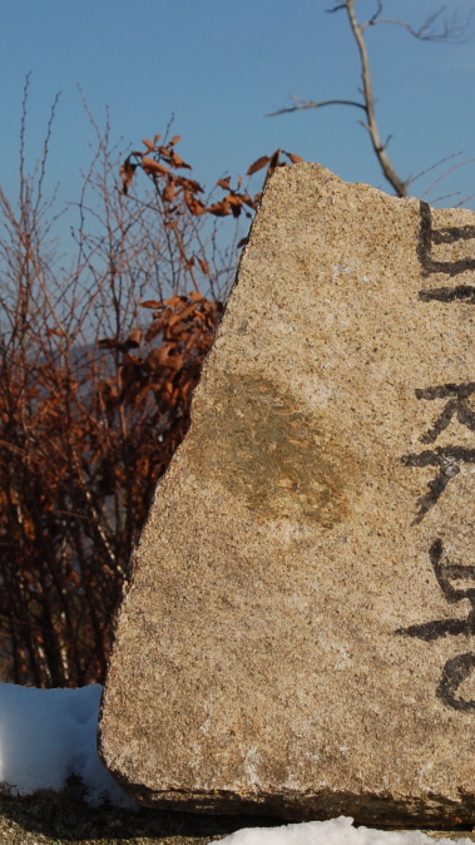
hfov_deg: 14.6
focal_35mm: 81
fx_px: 1814
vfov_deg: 26.2
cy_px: 424
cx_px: 513
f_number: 11
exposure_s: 1/500
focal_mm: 34
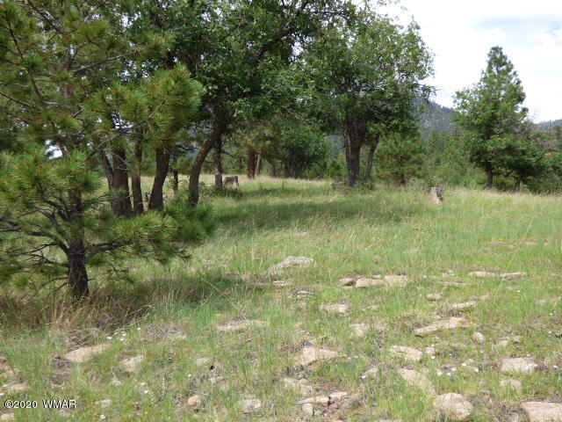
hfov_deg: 45.8
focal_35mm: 41
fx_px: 666
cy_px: 211
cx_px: 281
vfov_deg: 35.1
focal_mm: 7.07
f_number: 3.6
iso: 100
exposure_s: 1/500
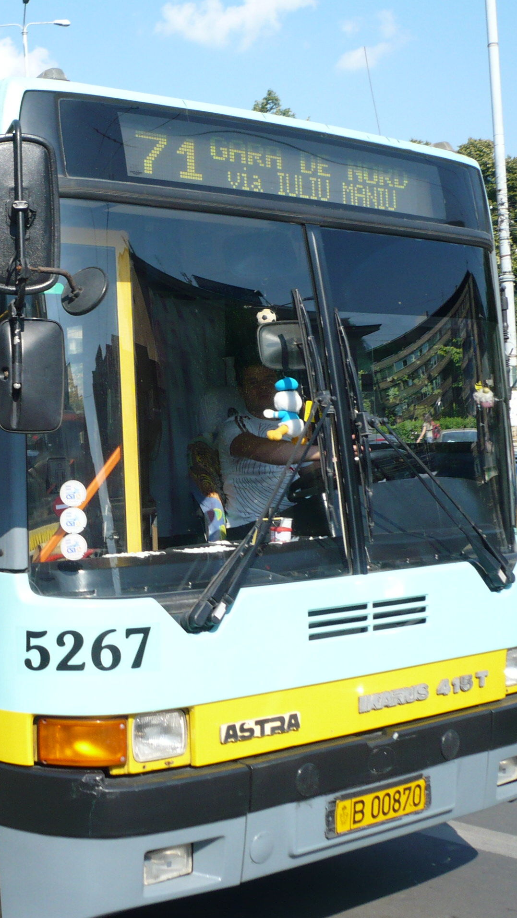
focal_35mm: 51
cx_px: 12
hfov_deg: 22.7
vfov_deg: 40.6
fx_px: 1243
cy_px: 459
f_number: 8
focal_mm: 5.8
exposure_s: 1/160
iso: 100
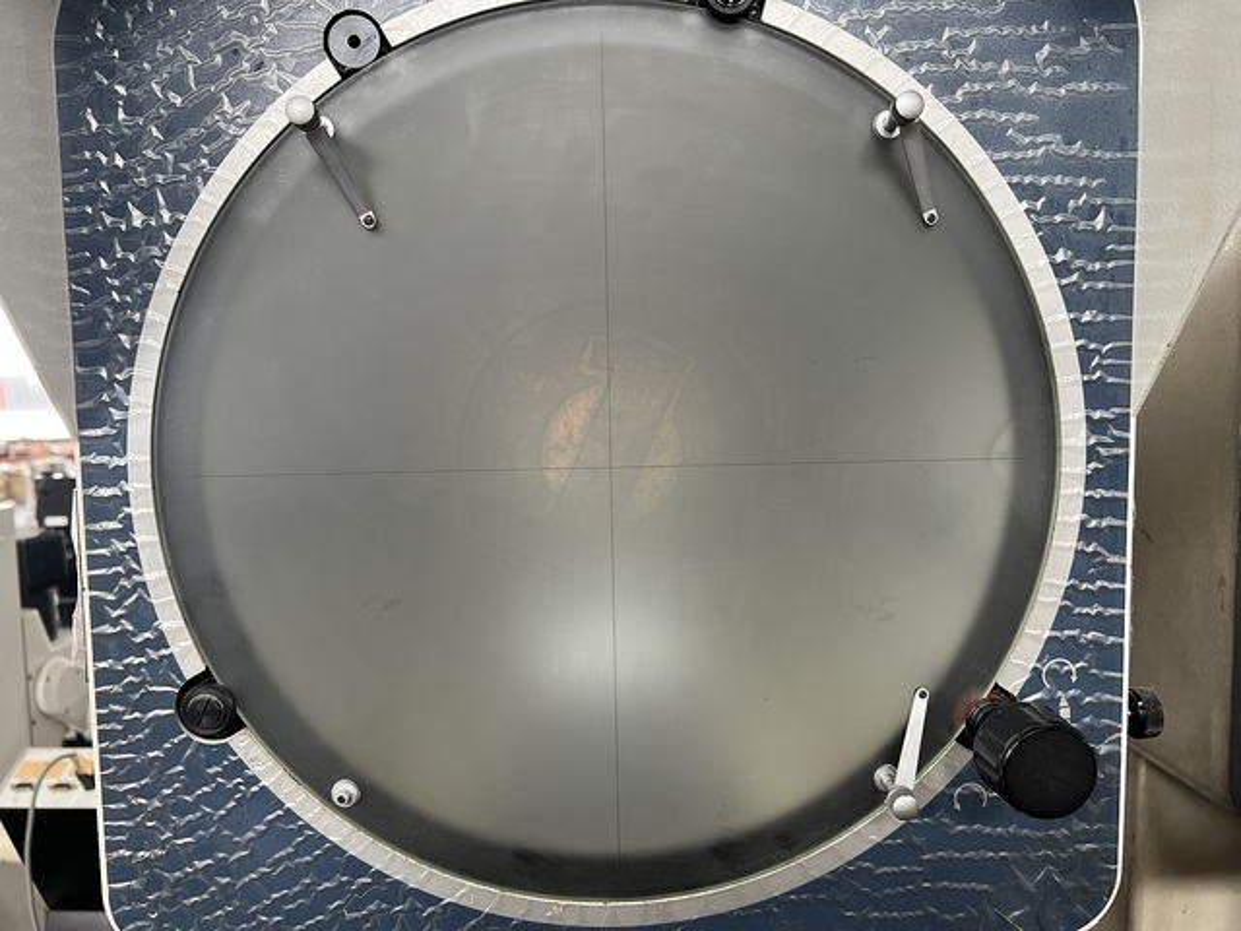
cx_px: 620
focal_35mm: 26
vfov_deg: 53.1
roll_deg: +1.1
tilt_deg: -6.1
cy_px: 466
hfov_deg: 67.3
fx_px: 932
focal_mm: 5.7
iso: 100
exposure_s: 1/100
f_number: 1.5
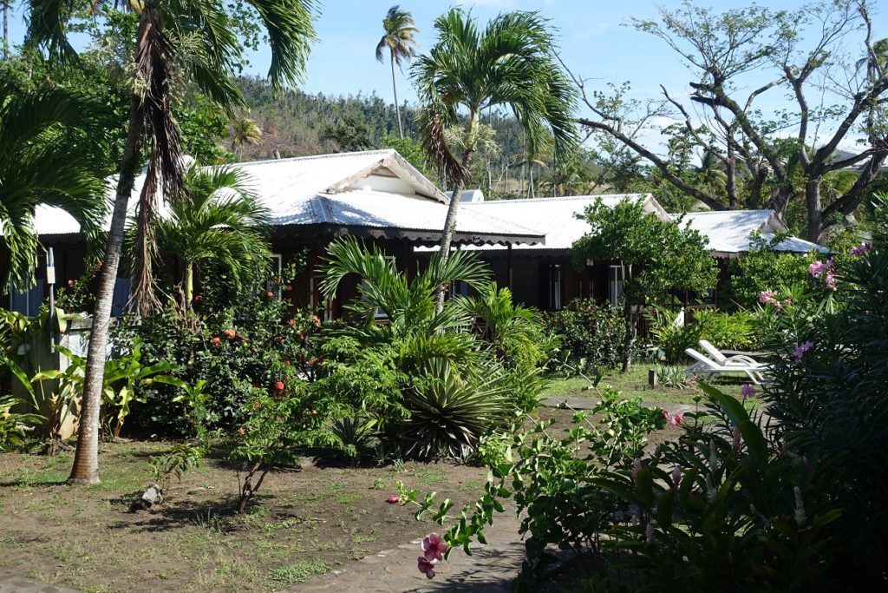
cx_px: 444
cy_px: 296
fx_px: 1036
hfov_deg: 46.4
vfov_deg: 31.9
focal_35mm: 42
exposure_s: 1/320
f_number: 5.6
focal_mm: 15.31
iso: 125
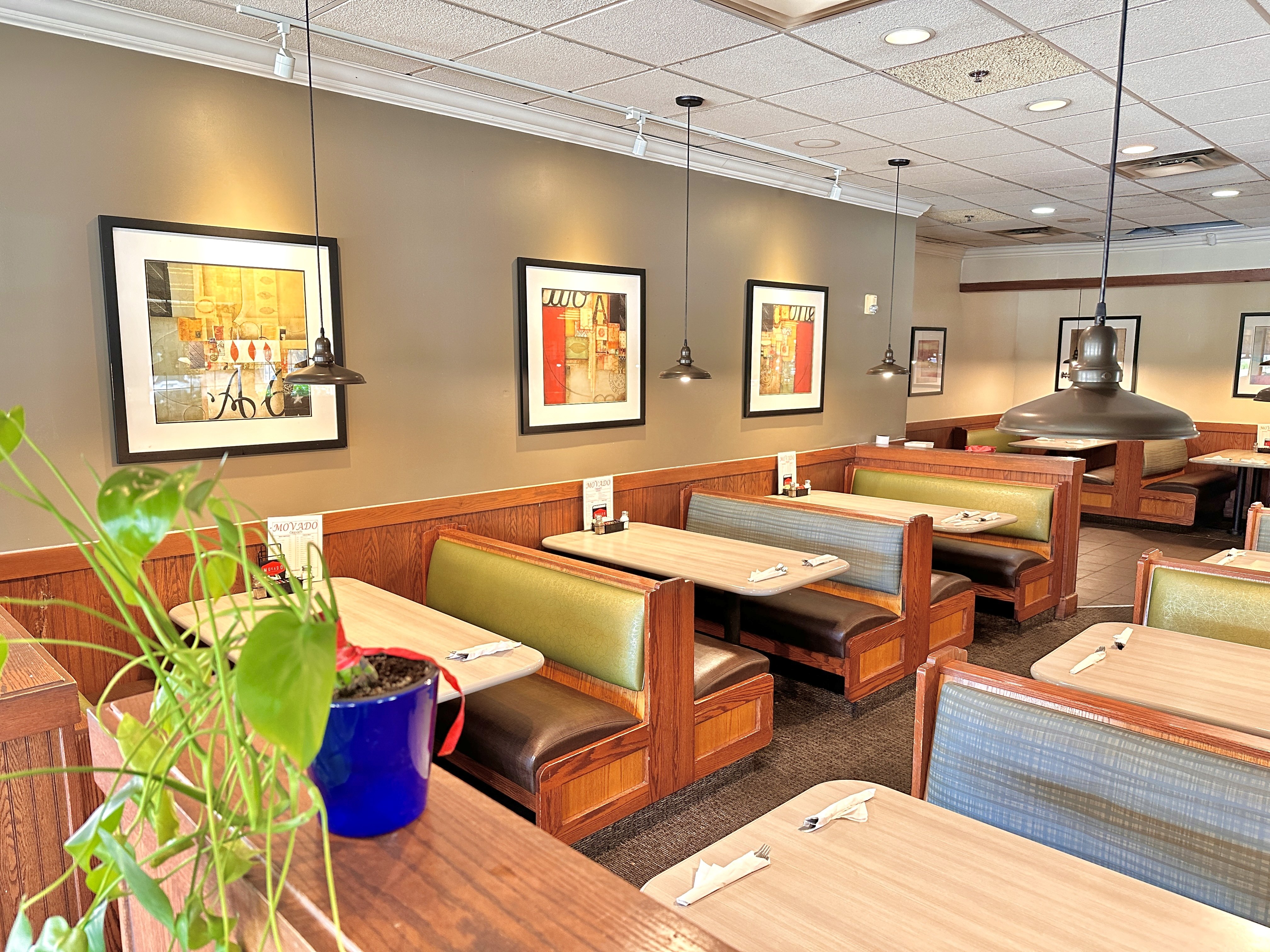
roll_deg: +0.1
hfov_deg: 71.6
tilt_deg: -7.8
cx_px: 635
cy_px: 476
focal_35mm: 24
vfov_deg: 56.8
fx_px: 881
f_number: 1.78
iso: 400
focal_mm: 6.86
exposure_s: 1/60
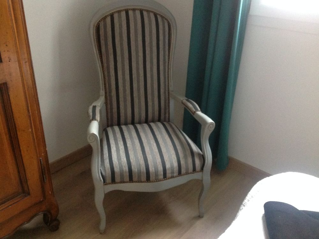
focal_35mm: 35
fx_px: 322
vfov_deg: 40.6
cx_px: 160
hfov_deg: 52.7
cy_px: 120
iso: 400
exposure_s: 1/15
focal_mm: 4.28
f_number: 2.4
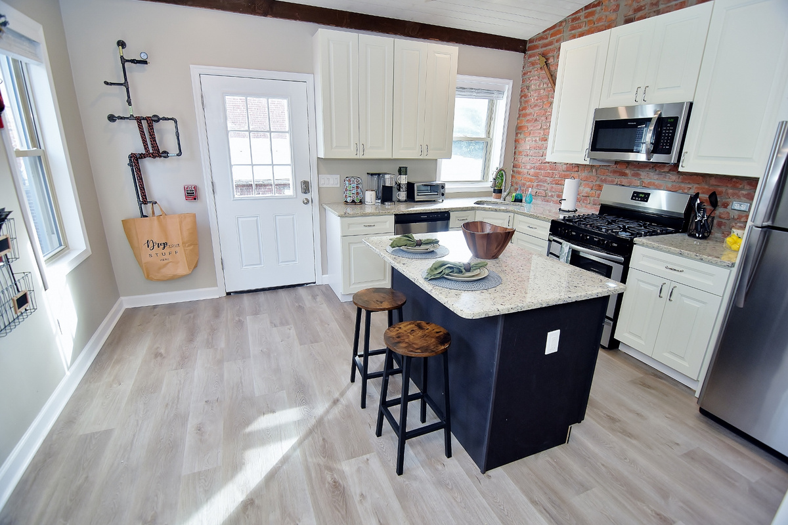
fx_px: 361
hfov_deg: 95.0
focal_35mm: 16
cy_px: 262
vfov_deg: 72.1
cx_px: 394
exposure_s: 1/30
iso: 500
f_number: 3.5
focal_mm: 11
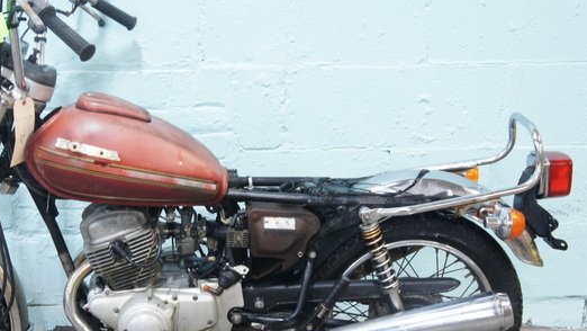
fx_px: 1087
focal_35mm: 70
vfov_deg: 17.2
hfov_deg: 29.9
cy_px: 225
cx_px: 180
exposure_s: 1/50
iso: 1600
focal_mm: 29
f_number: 4
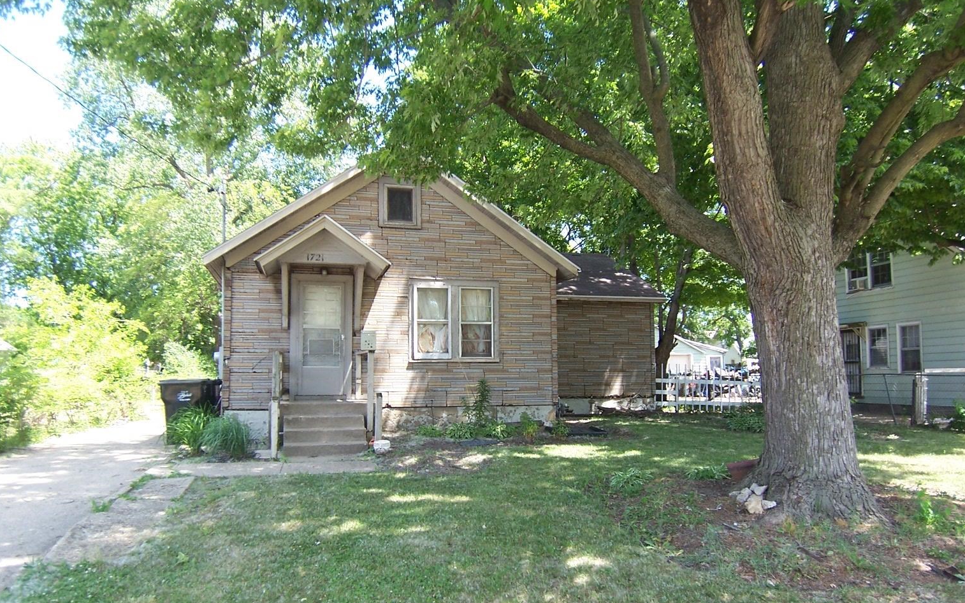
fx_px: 657
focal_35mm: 25
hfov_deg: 72.5
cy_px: 345
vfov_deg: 49.1
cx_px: 471
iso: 64
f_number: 2.8
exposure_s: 1/100
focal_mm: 3.8
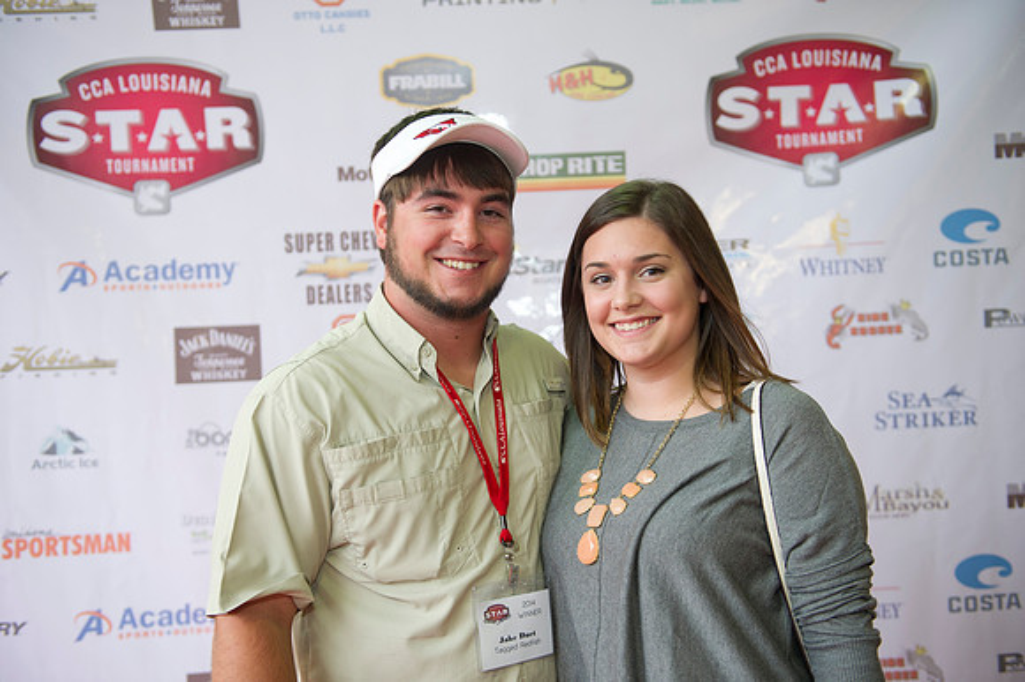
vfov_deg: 35.0
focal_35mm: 38
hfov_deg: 50.7
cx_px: 512
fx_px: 1081
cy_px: 341
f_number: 3.2
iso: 640
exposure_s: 1/125
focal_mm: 38
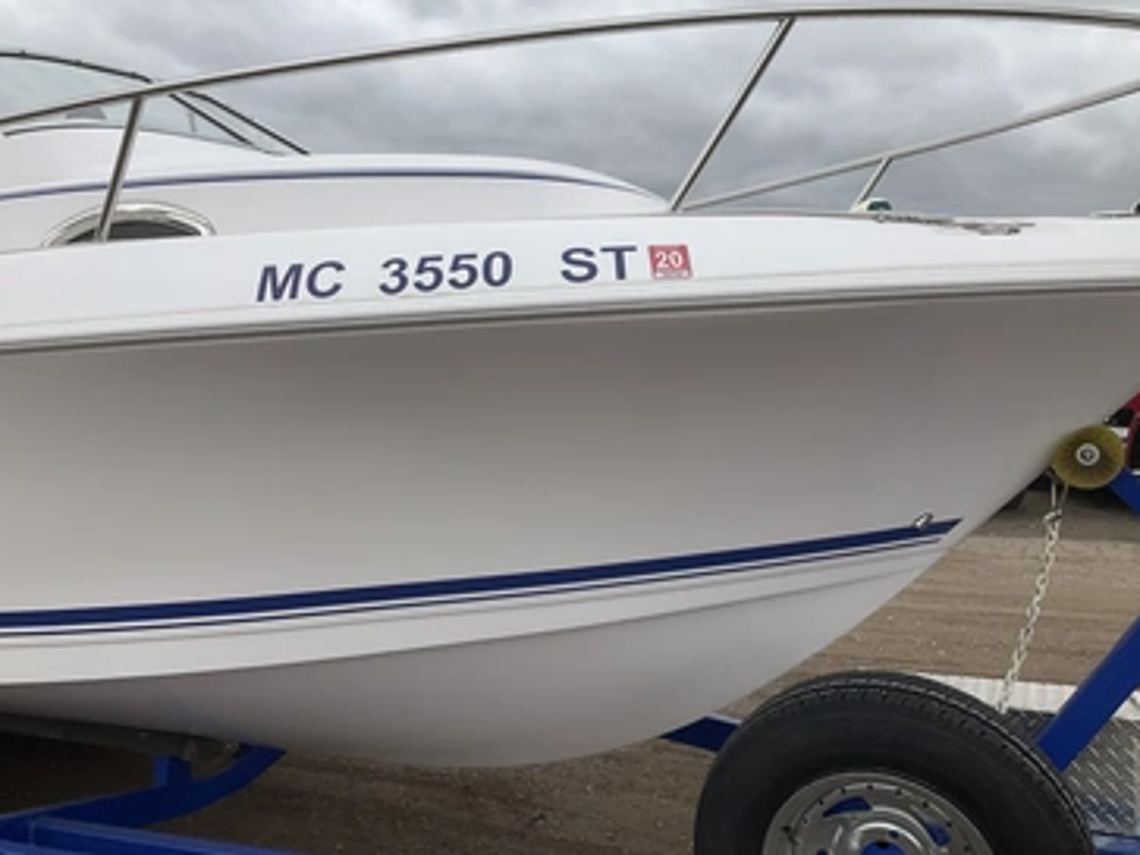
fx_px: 1053
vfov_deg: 44.1
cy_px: 396
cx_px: 524
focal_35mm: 32
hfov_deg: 56.8
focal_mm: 3
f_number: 1.8
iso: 25
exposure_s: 1/1342
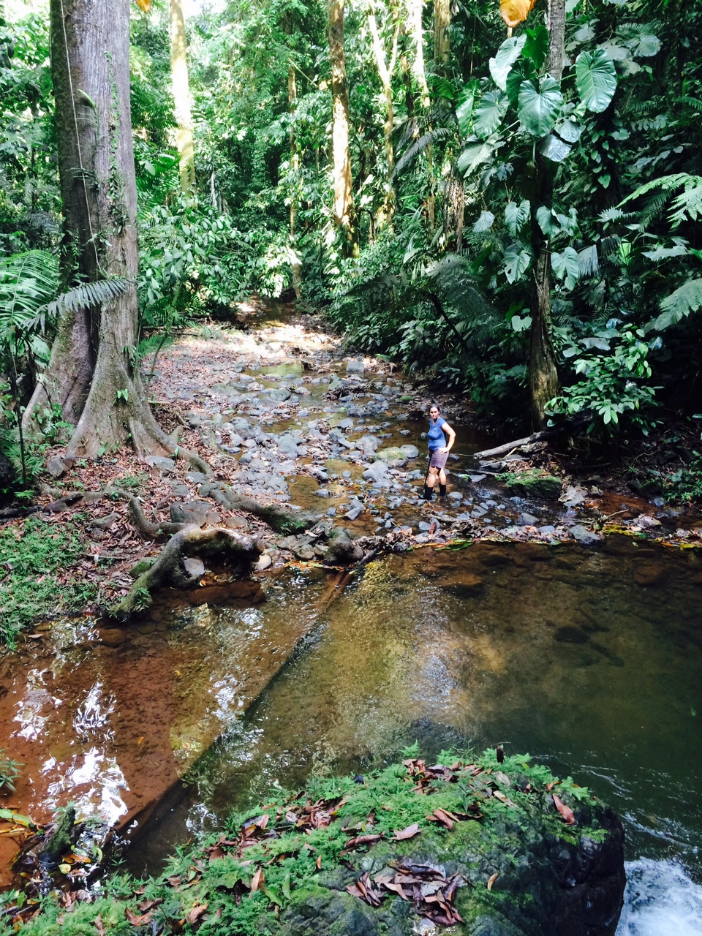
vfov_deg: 60.0
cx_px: 351
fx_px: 811
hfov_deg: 46.8
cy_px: 468
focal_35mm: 30
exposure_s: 1/30
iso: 50
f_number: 2.2
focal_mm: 4.12
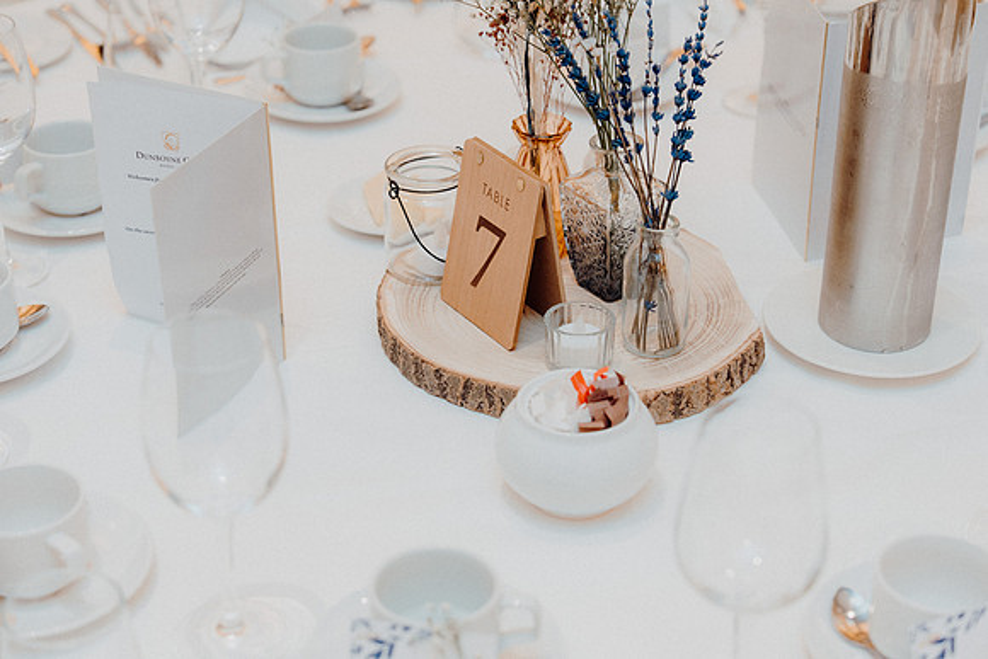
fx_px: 1921
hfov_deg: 28.8
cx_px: 494
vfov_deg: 19.5
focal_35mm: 70
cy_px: 330
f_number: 3.5
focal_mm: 70
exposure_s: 1/160
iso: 1600
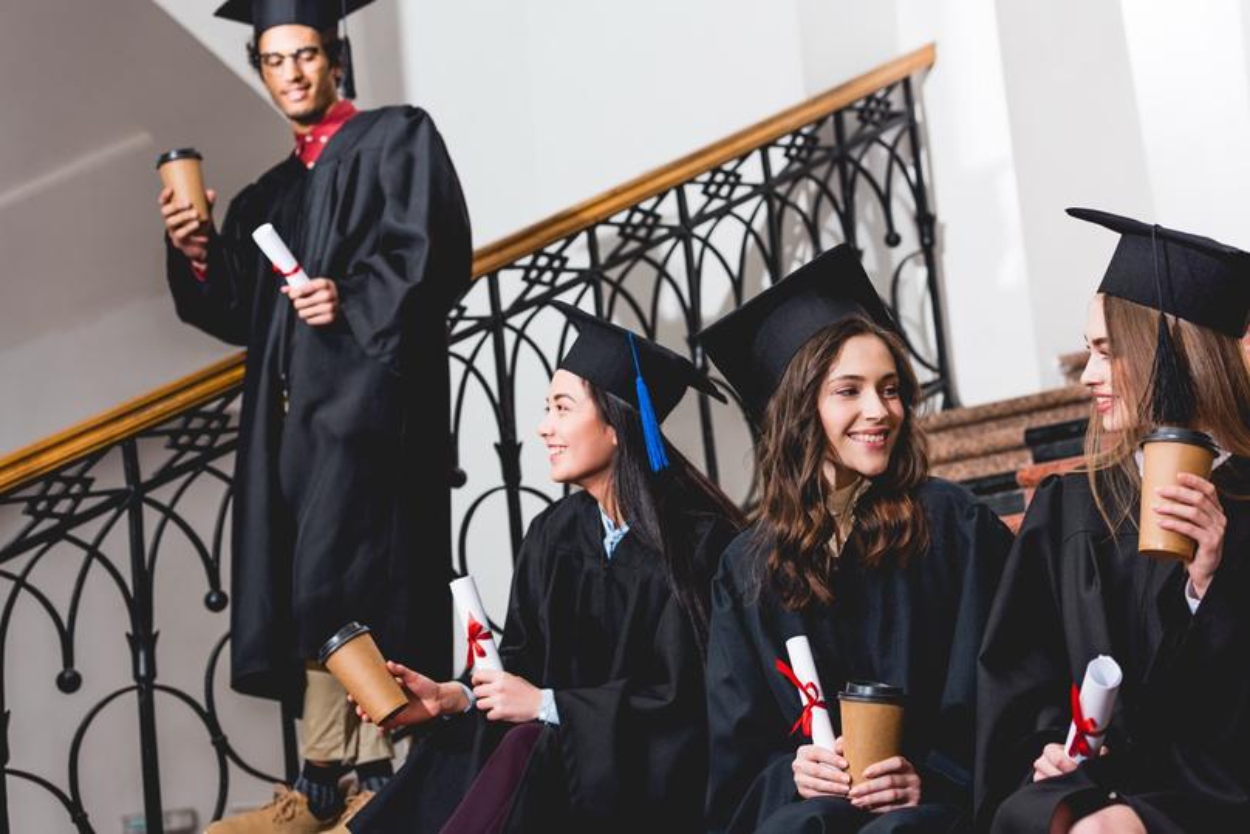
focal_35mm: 70
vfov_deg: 19.5
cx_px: 625
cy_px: 417
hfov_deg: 28.8
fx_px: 2431
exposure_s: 1/160
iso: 125
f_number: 4.5
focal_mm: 70
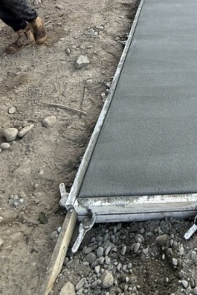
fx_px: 271
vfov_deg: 48.0
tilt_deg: -22.8
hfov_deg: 35.8
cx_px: 200
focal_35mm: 33
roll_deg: +0.2
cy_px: 4
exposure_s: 1/131
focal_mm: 2.22
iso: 64
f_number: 2.2
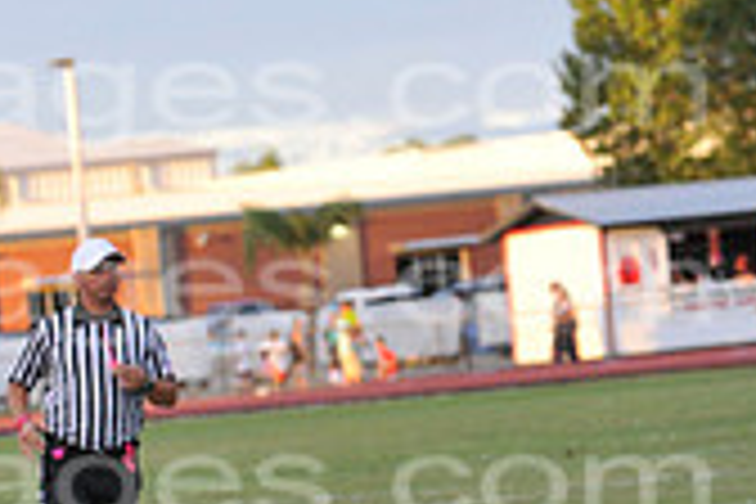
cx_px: -288
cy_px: 783
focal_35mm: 310
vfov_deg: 4.4
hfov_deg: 6.6
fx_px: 6509
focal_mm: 90
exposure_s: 1/640
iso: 1250
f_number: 3.5
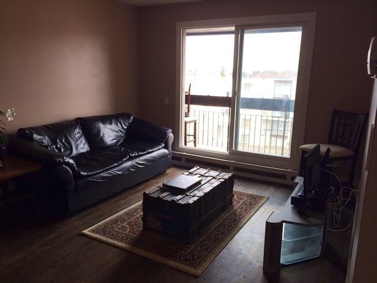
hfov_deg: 60.0
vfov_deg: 46.8
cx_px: 188
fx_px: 327
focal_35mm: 30
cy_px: 142
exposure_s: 1/120
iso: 40
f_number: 2.2
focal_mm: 4.12
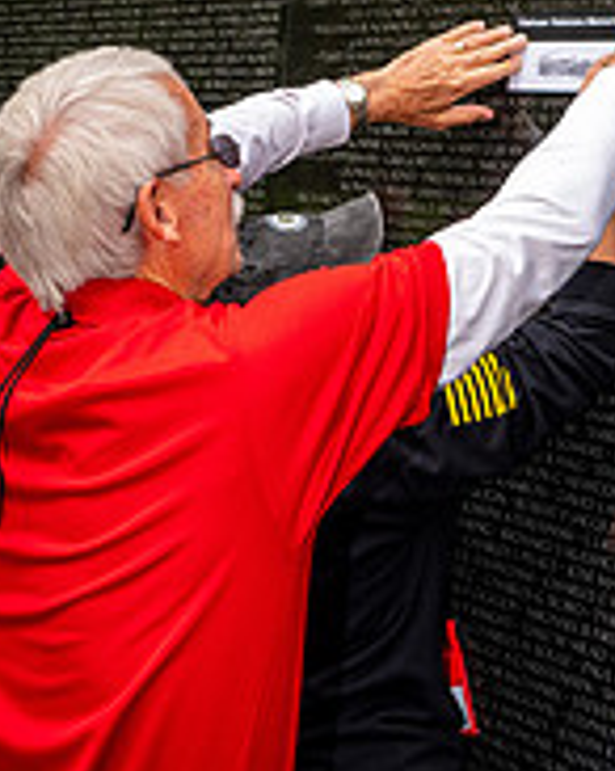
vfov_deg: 30.4
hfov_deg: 24.9
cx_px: 495
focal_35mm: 60
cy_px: 110
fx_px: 1367
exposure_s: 1/640
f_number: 8
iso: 500
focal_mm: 26
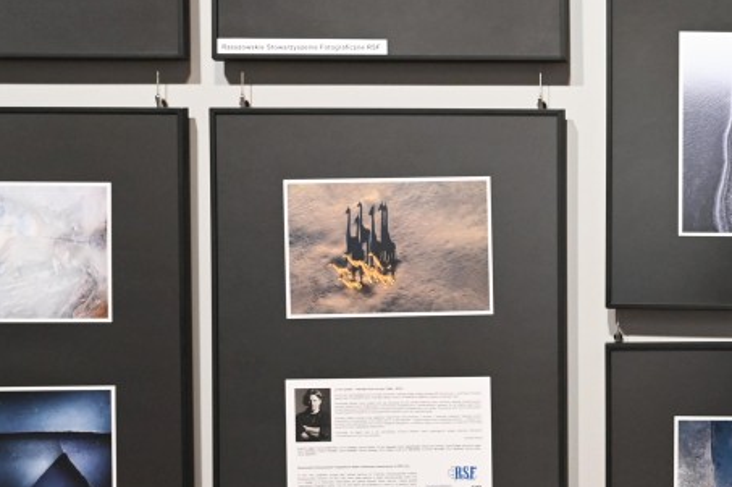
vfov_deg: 15.2
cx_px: 863
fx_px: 1828
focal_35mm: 90
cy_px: 273
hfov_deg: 21.2
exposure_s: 1/60
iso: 3200
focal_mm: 34
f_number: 7.1
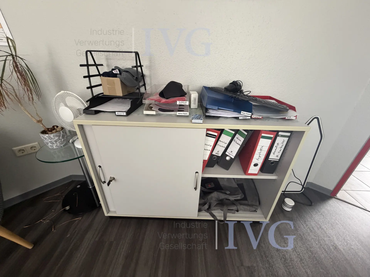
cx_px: 185
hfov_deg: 102.1
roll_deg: -0.9
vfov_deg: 85.7
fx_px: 150
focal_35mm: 14
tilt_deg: -24.7
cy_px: 138
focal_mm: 2.22
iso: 320
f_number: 2.2
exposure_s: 1/71
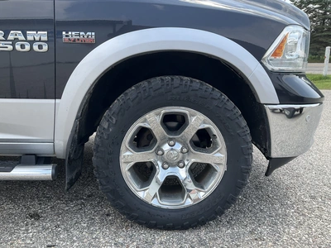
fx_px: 277
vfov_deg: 48.2
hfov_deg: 61.7
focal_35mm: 29
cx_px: 166
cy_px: 124
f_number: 1.8
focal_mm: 3
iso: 25
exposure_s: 1/556
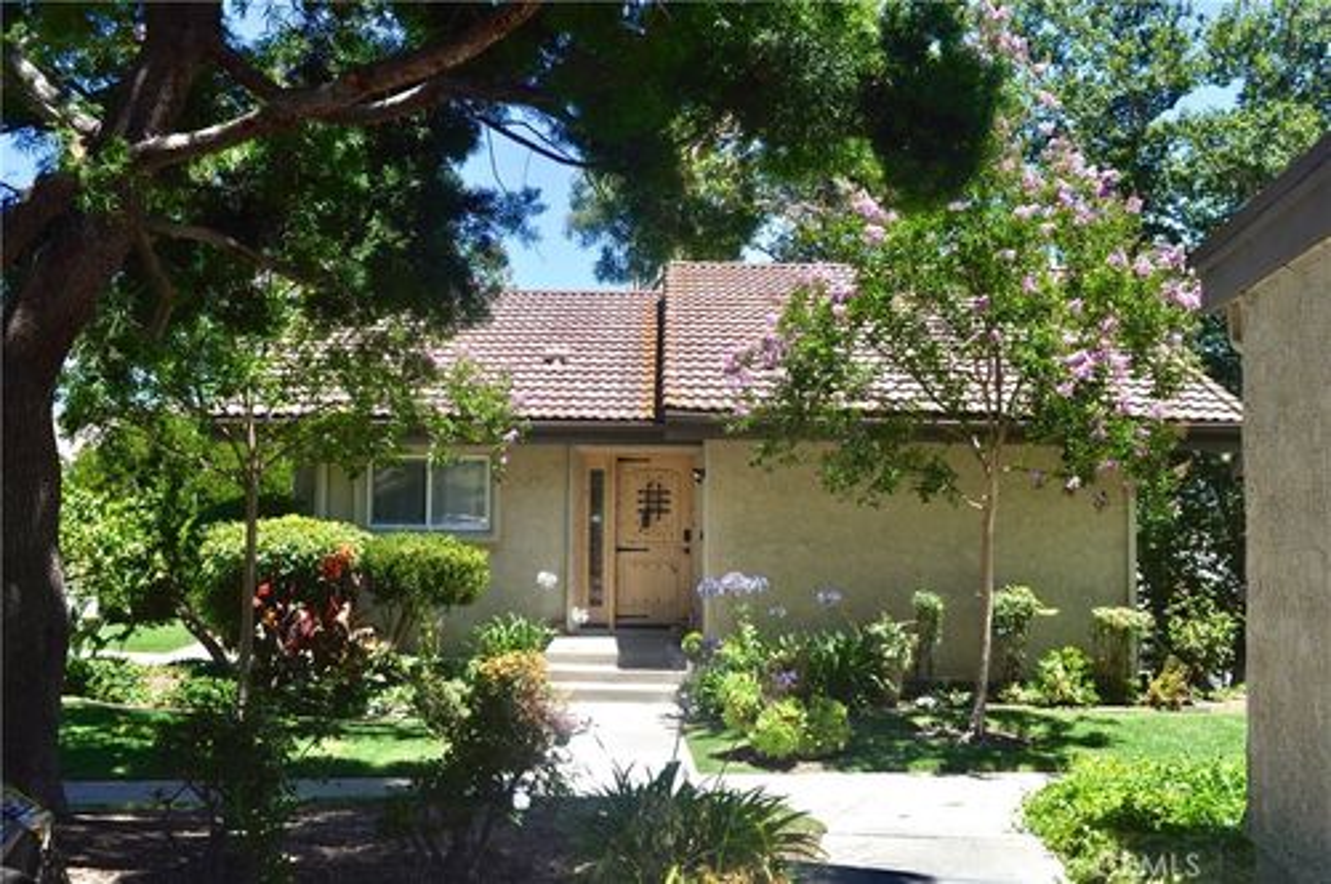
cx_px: 666
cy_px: 442
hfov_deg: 53.2
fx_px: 1329
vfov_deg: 36.8
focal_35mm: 36
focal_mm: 24
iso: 500
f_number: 10
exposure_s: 1/640
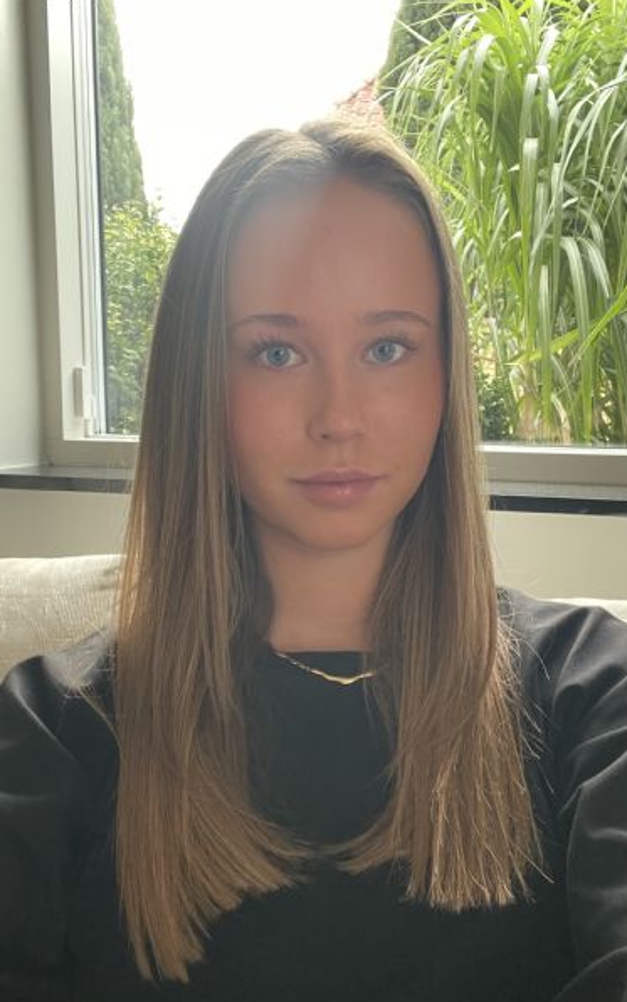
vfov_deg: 59.6
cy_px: 501
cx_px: 324
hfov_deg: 39.5
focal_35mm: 32
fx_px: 874
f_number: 2.2
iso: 250
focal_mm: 2.71
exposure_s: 1/33
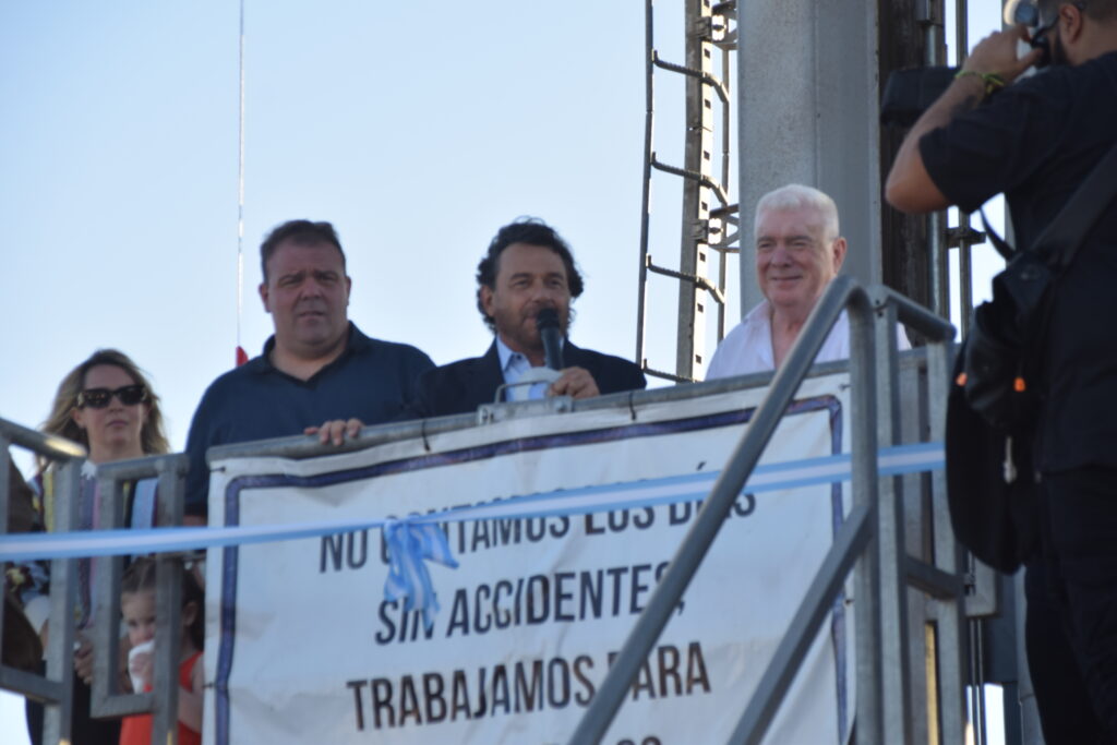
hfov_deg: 30.5
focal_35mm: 66
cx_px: 558
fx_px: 2048
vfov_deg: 20.6
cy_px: 372
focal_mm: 44
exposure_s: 1/125
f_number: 5.6
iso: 125
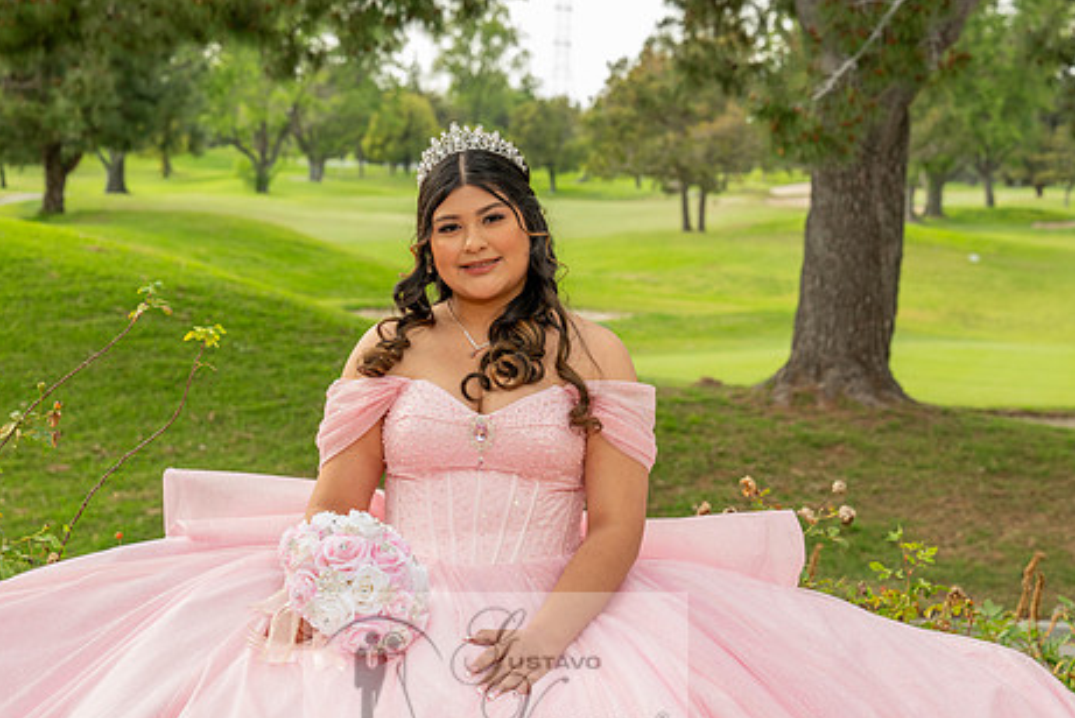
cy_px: 428
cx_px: 494
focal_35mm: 88
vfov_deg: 15.5
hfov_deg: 23.1
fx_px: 2629
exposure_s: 1/200
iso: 320
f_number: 6.3
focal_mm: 70
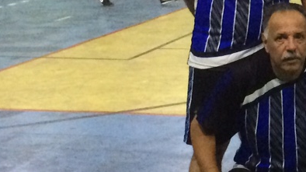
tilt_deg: -5.8
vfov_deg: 9.2
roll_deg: -0.7
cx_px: 470
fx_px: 1062
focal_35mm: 131
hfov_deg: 15.1
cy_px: -16
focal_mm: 4.15
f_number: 2.2
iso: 250
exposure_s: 1/30
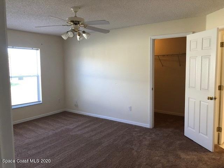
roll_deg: +0.1
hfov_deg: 63.4
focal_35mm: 28
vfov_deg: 49.7
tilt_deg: -6.0
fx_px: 181
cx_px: 112
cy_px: 84
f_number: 1.8
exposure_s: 1/30
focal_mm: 3.99
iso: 25
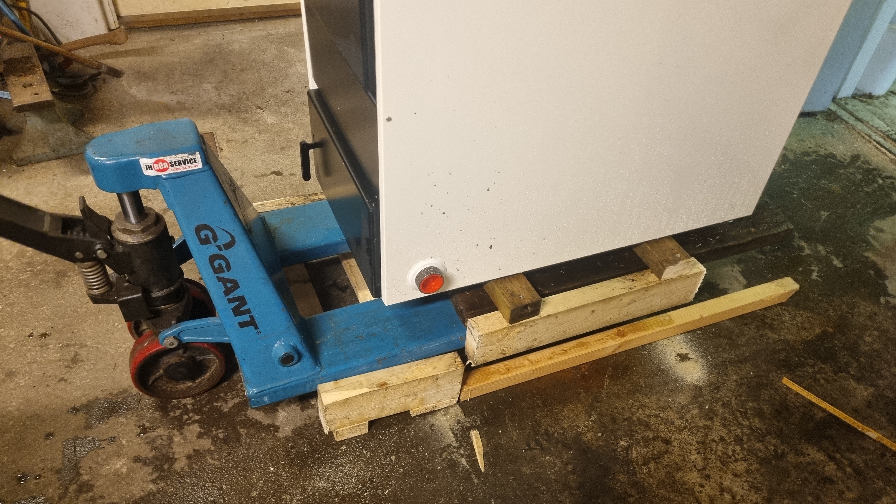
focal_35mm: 29
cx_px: 443
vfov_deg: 39.9
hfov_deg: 66.1
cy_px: 318
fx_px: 689
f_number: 1.8
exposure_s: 1/50
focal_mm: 5.4
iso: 640
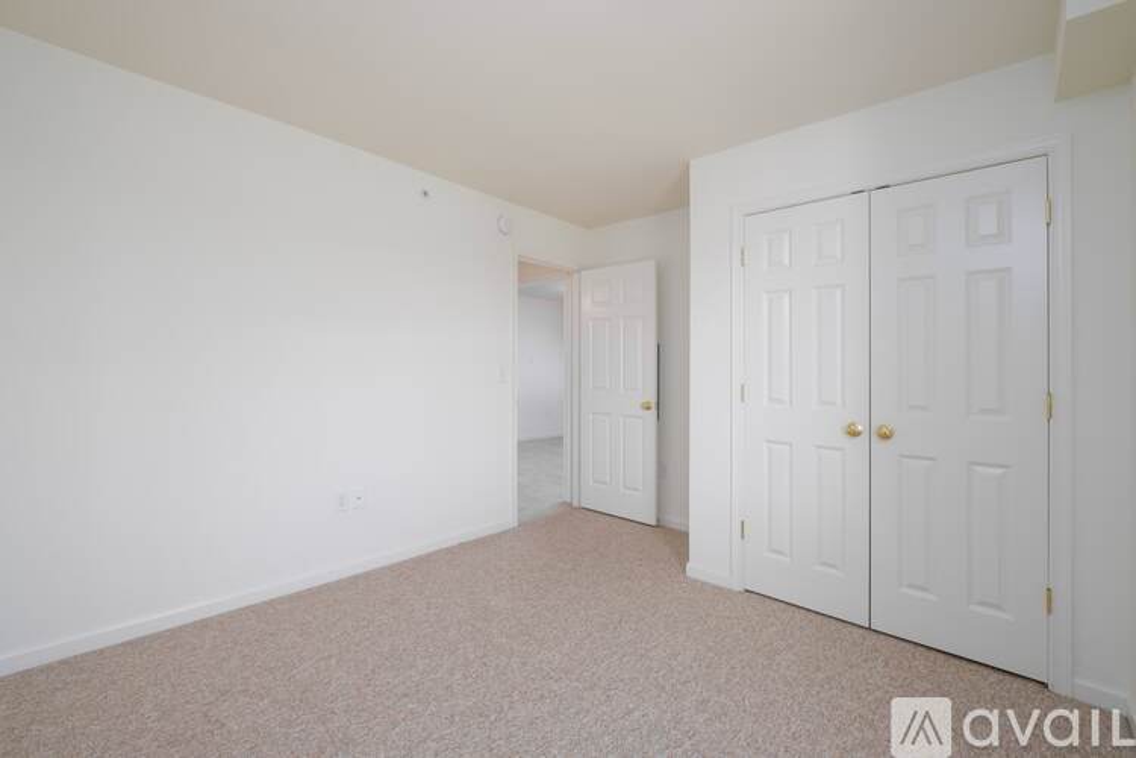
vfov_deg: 77.3
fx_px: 473
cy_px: 379
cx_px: 568
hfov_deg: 100.4
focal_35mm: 15
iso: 320
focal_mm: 10
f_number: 8
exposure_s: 1/25
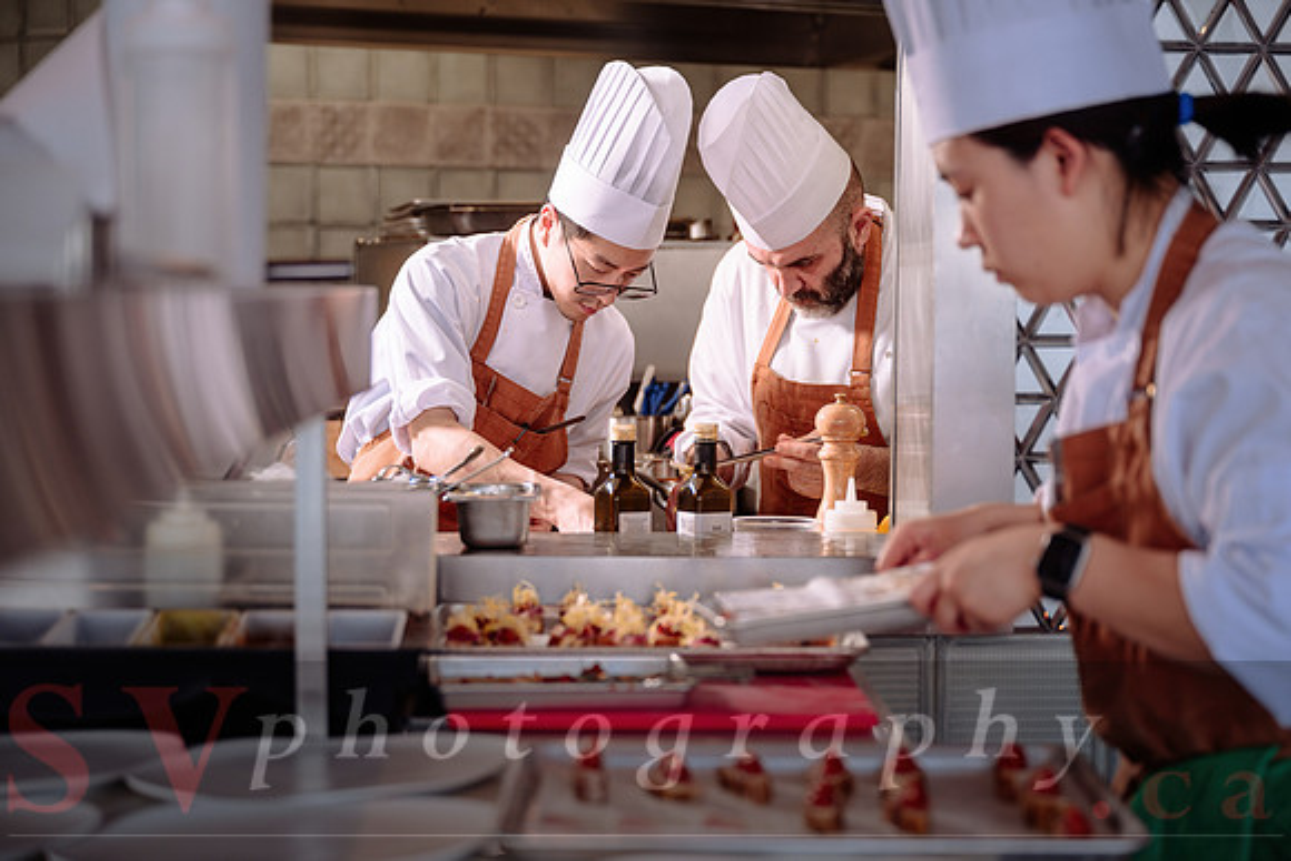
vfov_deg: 22.3
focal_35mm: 61
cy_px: 452
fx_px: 2183
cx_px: 677
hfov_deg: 32.9
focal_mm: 58
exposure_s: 1/160
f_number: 2.8
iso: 100
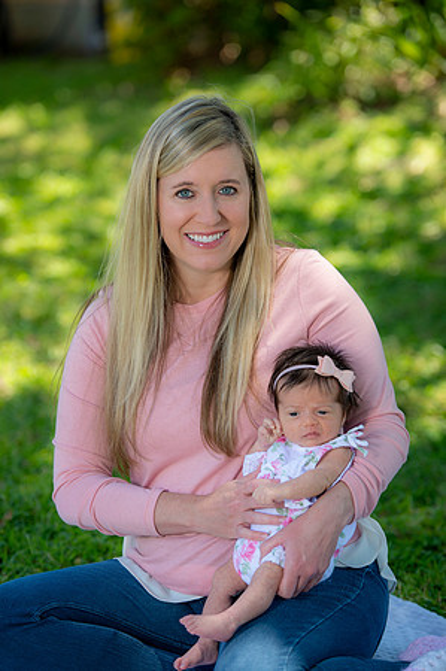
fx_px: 2272
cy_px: 336
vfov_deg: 16.8
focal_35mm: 122
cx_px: 223
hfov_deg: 11.2
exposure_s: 1/250
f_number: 2.8
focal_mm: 122
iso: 100
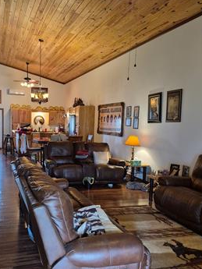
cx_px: 66
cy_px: 141
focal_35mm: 32
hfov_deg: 43.5
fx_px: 249
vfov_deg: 56.8
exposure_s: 1/120
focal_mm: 5.4
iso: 800
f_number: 1.8
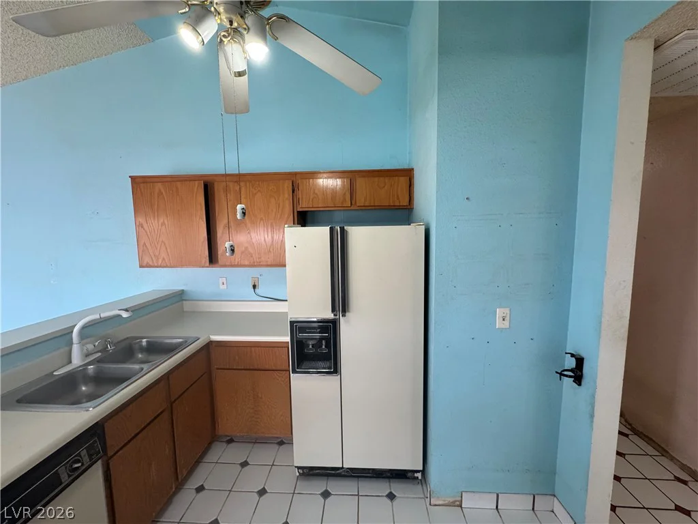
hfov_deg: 102.1
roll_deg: -0.3
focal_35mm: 14
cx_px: 349
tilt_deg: -6.3
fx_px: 282
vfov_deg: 85.7
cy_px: 262
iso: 250
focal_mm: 2.22
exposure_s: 1/120
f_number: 2.2
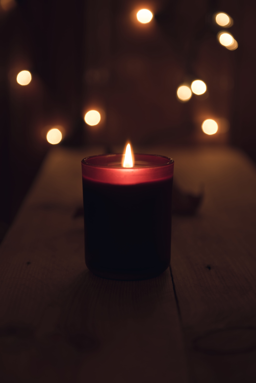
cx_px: 128
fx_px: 746
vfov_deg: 28.8
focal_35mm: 70
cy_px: 192
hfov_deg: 19.5
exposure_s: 1/15
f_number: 3.2
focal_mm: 70
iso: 100
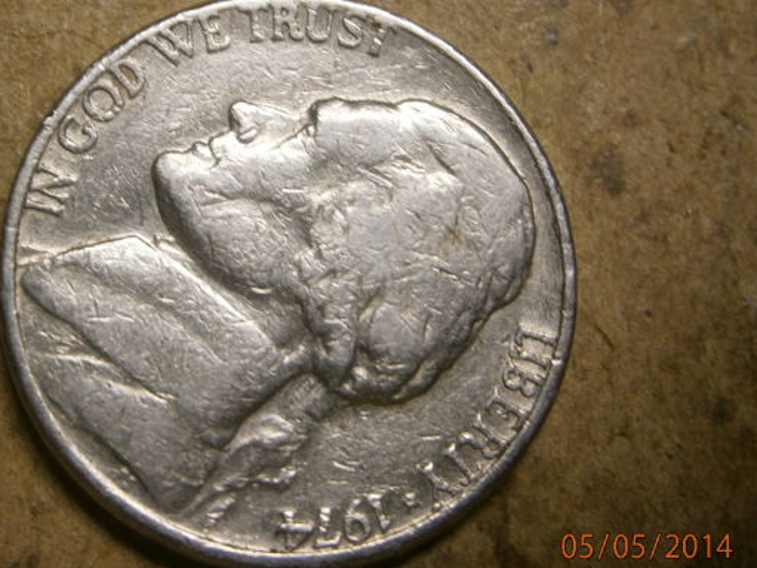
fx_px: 1509
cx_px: 243
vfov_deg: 21.3
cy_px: 216
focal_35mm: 69
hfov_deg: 28.0
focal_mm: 8.3
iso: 125
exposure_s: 1/25
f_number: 3.4
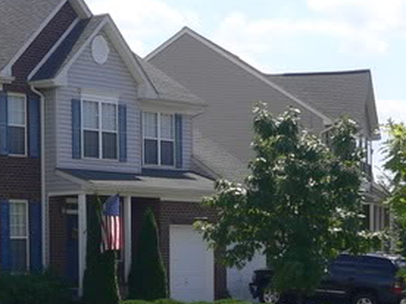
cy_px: 311
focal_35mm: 130
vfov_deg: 11.3
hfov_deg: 15.1
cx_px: 119
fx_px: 1525
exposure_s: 1/320
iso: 80
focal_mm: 5.8
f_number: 5.6
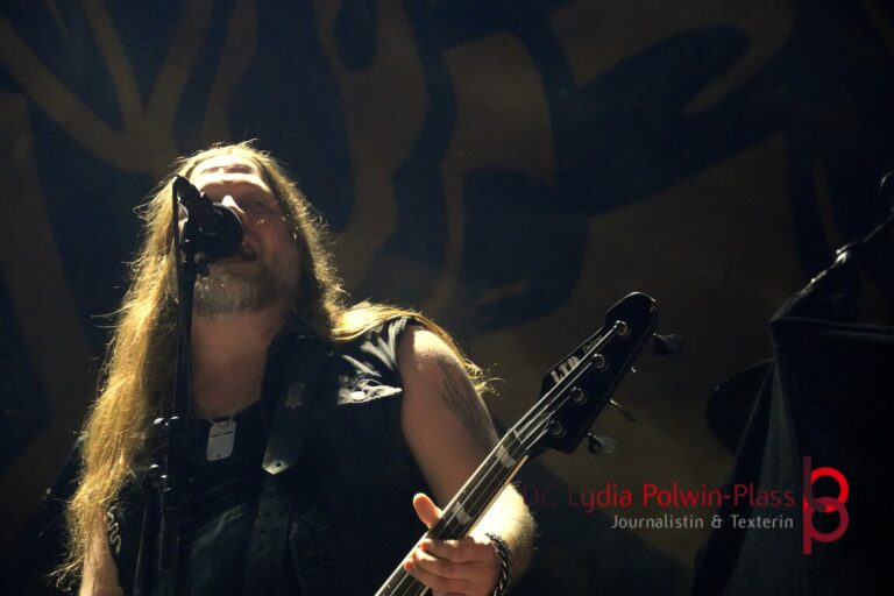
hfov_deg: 14.3
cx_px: 447
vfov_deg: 9.5
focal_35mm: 144
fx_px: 3576
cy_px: 298
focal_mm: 96
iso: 6400
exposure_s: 1/60
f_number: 5.6
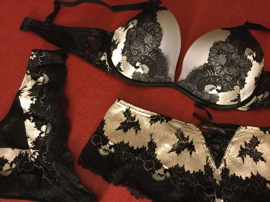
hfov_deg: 58.4
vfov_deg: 45.4
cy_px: 101
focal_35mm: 31
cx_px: 135
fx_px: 242
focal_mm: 3.3
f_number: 2.4
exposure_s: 1/17
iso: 400
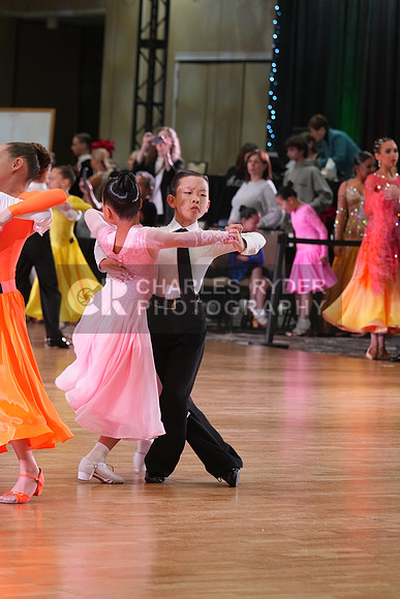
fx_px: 2848
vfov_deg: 12.0
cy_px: 300
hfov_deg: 8.0
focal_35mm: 171
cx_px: 200
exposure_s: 1/200
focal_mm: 171
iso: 4000
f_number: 6.3
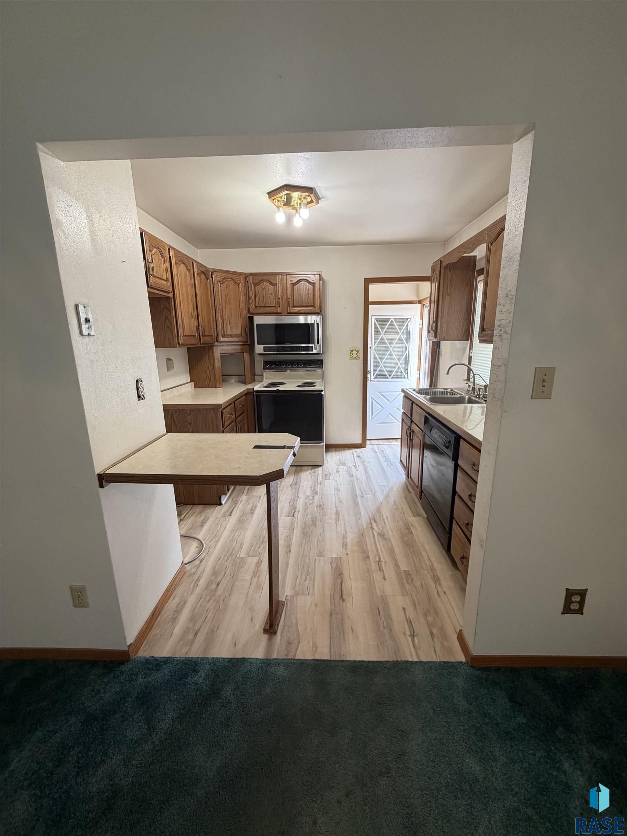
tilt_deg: -12.5
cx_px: 314
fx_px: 338
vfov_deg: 102.1
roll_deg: +2.6
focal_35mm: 14
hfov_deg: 85.7
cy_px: 418
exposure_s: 1/60
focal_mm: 2.22
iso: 200
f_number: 2.2
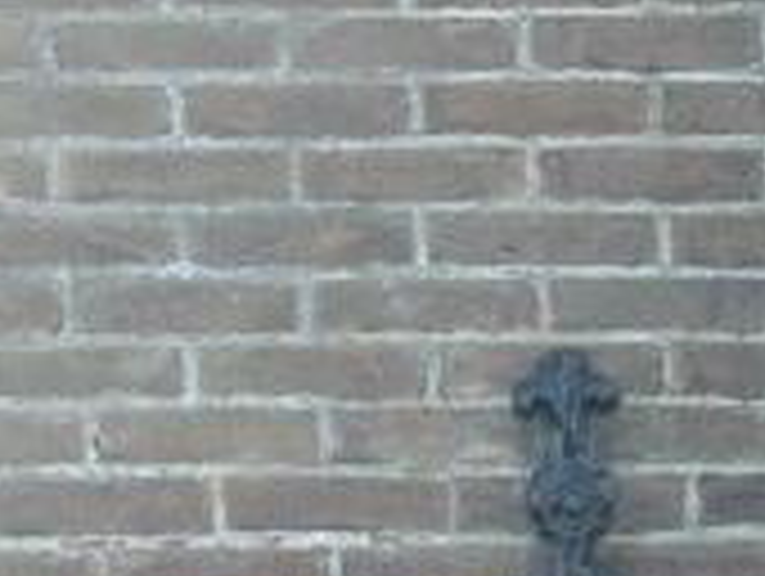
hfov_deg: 5.7
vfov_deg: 4.3
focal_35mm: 346
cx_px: -14
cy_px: 999
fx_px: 7657
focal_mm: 19.4
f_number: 4.8
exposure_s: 1/100
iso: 400
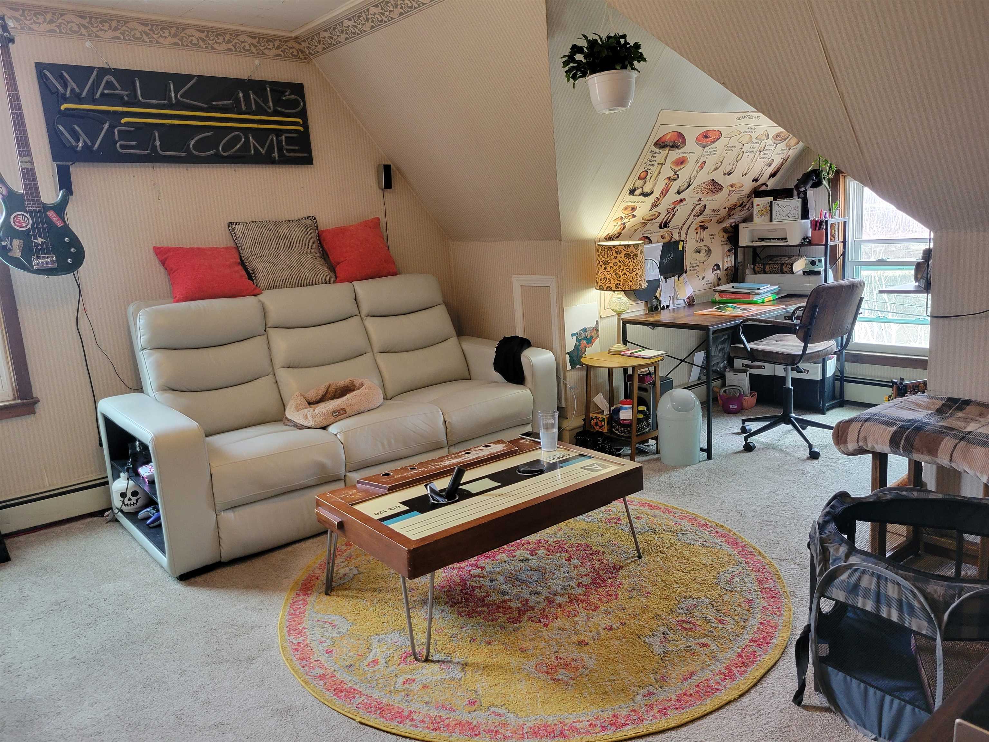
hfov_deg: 67.3
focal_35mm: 26
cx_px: 494
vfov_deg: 53.1
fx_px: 743
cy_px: 371
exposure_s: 1/60
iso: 250
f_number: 1.8
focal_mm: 5.4
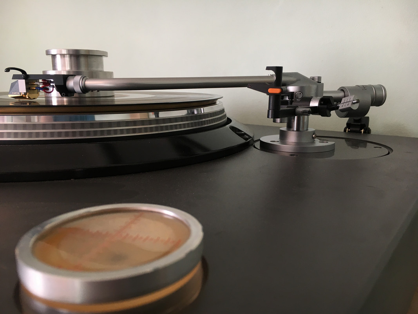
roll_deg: -0.3
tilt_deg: -12.1
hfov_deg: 61.7
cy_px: 157
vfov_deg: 48.2
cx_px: 209
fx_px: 350
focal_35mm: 29
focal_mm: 4.15
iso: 32
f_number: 2.2
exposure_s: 1/33
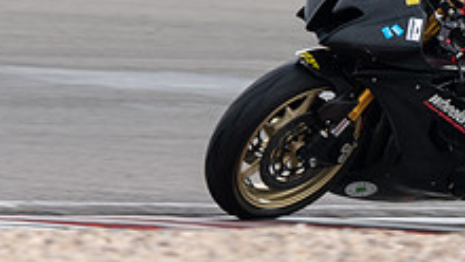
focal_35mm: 2719
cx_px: 403
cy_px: -67
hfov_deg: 0.8
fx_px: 33541
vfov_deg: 0.4
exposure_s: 1/500
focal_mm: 600
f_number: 5.6
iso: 200
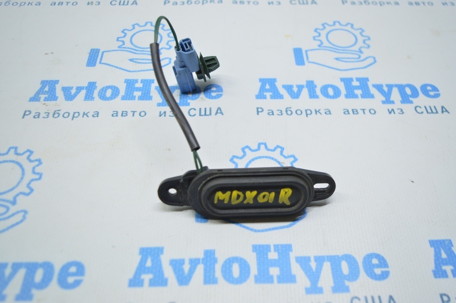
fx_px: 418
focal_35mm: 33
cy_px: 152
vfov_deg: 39.9
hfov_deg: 57.3
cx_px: 228
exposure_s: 1/60
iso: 400
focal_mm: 22
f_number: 3.8
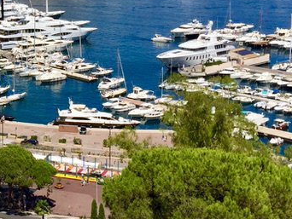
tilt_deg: -6.2
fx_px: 844
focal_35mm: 100
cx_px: -99
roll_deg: +1.8
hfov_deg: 18.2
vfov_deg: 14.5
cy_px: -11
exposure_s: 1/3049
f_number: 2.2
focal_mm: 4.15
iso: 32
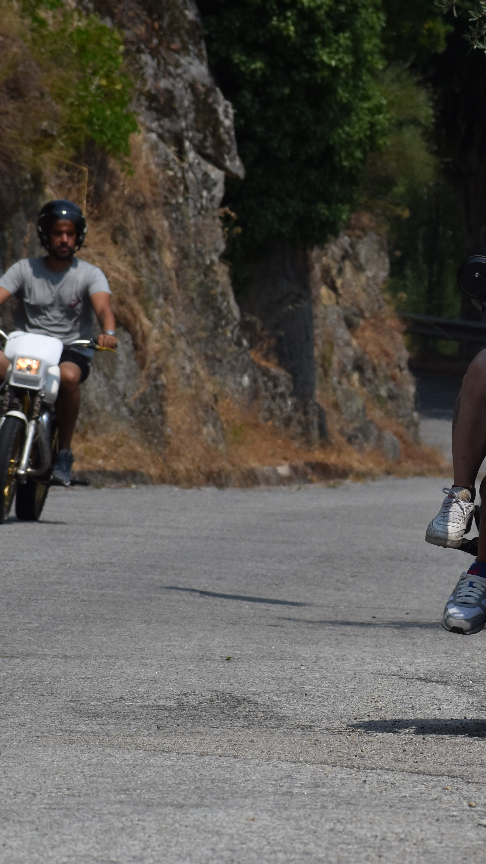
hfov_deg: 3.4
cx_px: 565
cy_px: 386
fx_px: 8087
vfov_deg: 6.1
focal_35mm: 353
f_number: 8
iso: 200
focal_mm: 130
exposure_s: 1/2000
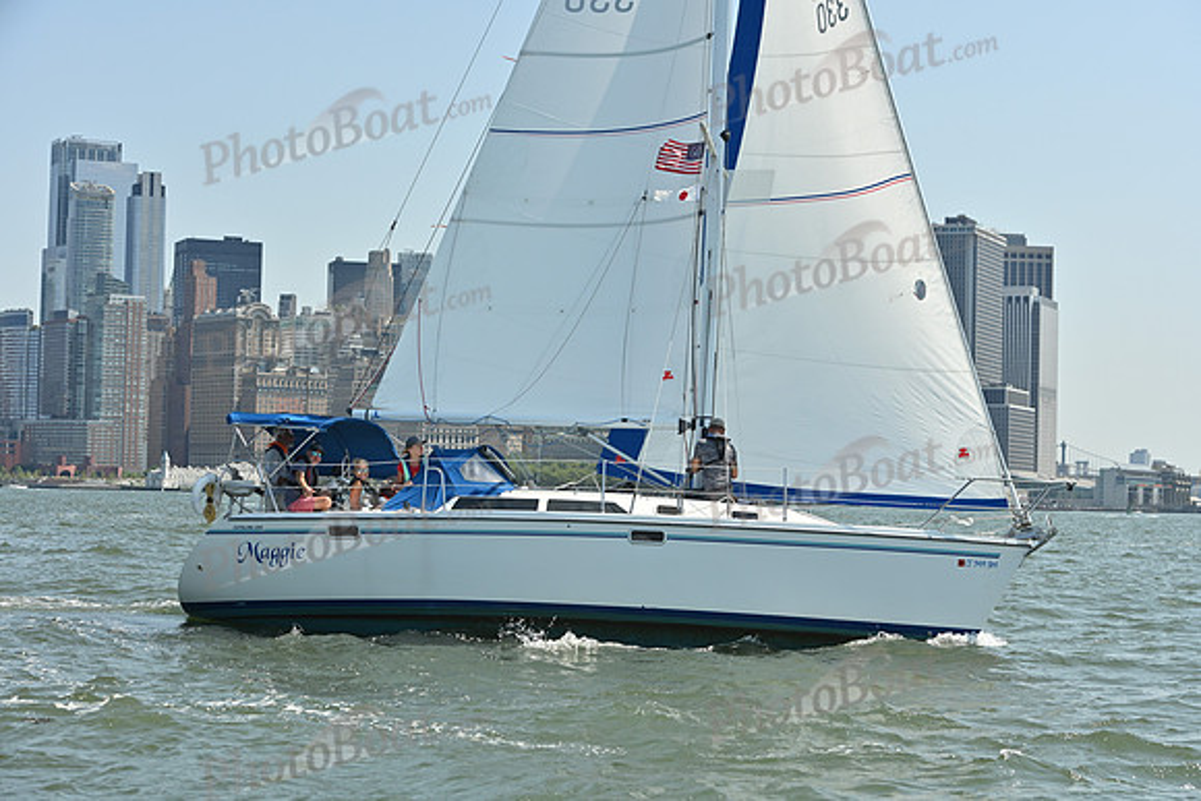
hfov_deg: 28.8
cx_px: 600
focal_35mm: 70
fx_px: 2336
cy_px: 400
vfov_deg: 19.5
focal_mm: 70
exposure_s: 1/1250
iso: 320
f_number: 8
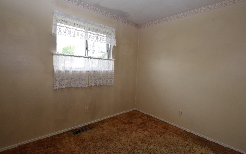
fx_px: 107
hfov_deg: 97.8
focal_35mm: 16
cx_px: 122
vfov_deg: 71.3
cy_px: 76
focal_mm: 10
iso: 800
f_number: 5.6
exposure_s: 1/125
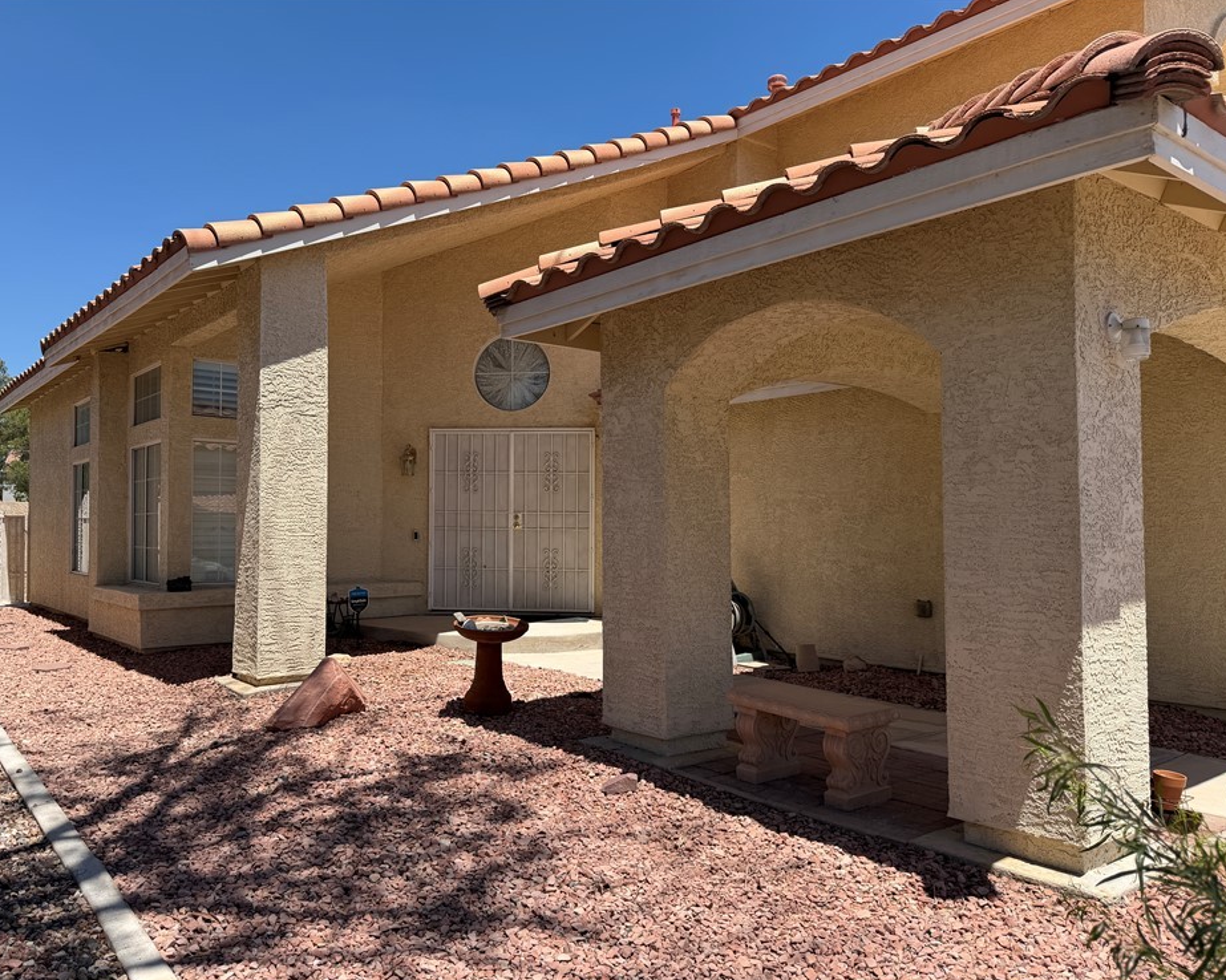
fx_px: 943
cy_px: 505
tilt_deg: +2.5
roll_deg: +0.8
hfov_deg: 65.9
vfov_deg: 54.9
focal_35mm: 26
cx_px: 563
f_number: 1.78
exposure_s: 1/3953
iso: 80
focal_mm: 6.76
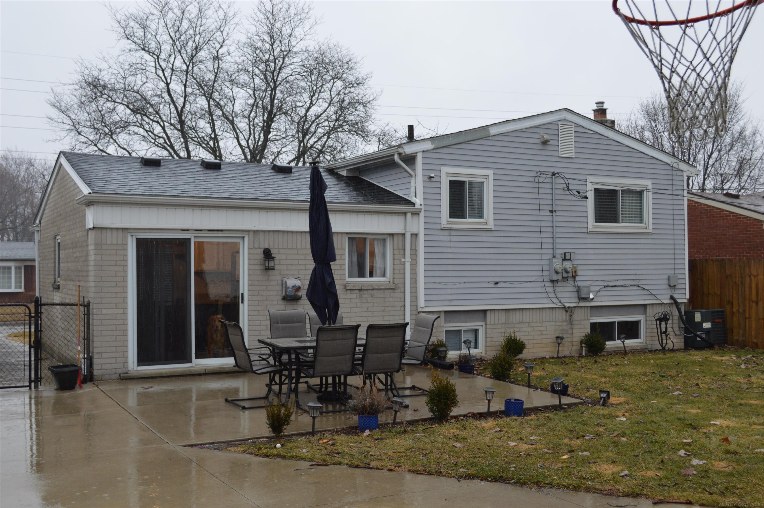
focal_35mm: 39
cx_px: 382
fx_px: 827
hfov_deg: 49.6
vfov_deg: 34.1
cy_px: 254
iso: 360
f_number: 5.6
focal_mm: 26
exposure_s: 1/125
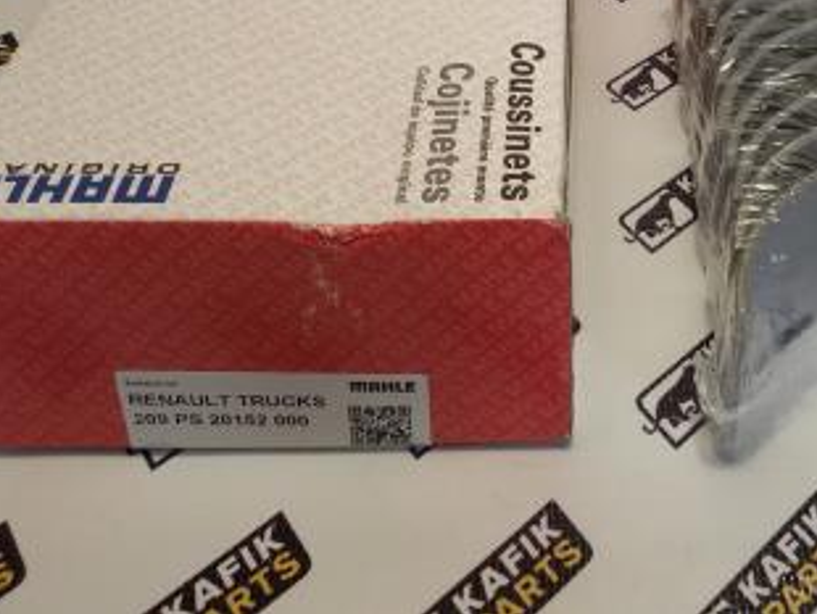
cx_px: 606
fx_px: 1275
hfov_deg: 34.8
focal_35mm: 54
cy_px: 83
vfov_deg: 26.3
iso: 50
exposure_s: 1/50
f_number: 2.4
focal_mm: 2.93
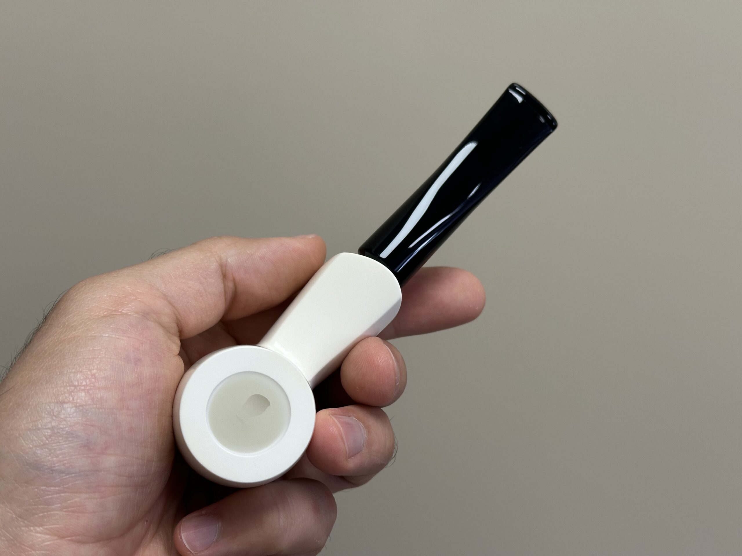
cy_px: 278
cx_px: 371
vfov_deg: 30.3
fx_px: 1029
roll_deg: -1.6
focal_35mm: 48
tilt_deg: -24.4
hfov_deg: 39.7
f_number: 1.78
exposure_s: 1/121
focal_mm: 6.86
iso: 64
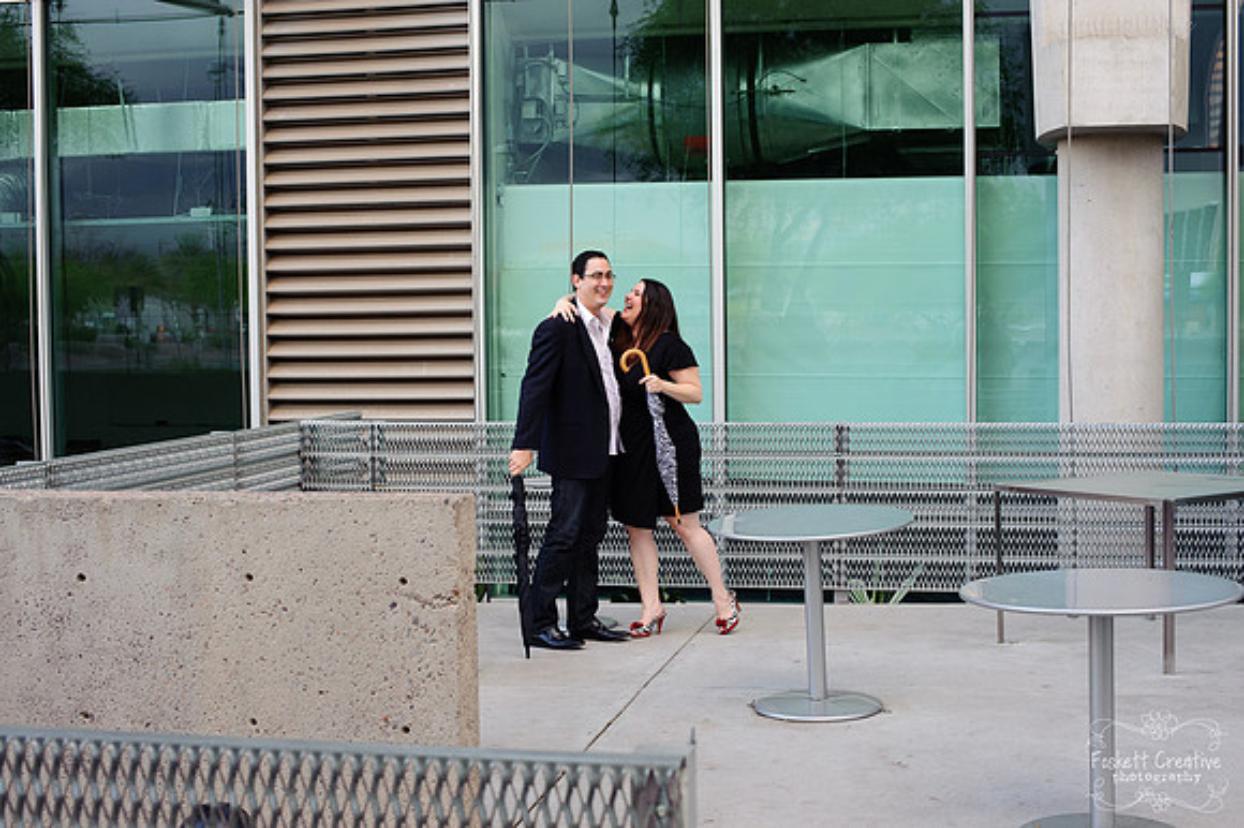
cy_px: 414
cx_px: 622
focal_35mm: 50
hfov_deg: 39.6
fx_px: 1727
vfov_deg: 27.0
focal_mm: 50
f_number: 6.3
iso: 800
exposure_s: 1/160
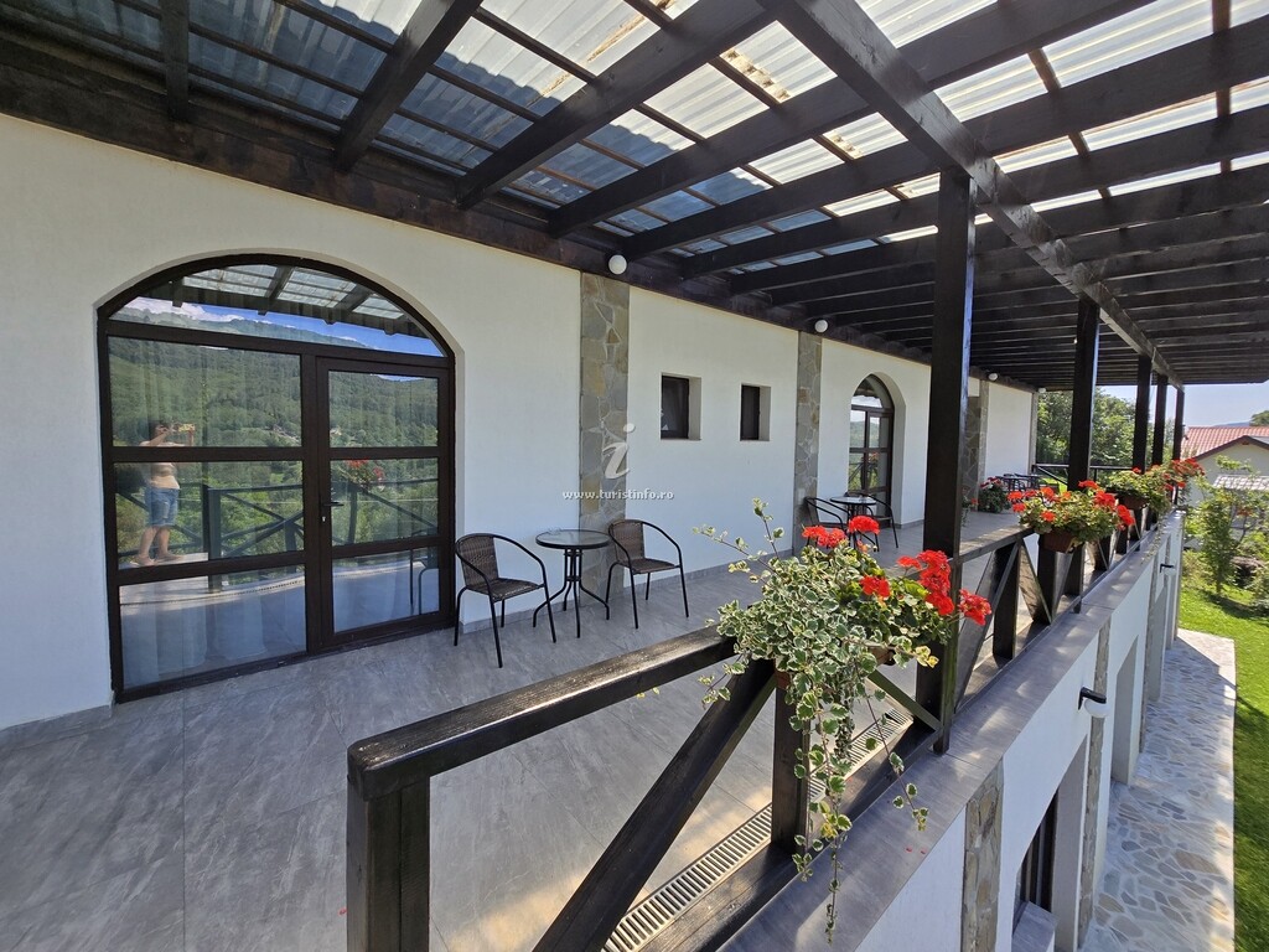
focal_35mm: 13
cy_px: 476
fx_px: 477
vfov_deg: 89.9
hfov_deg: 106.2
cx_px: 634
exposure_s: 1/1186
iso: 50
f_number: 2.2
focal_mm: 2.2
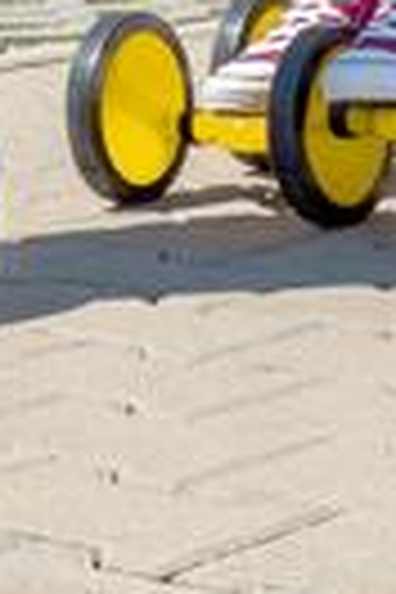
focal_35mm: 205
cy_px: -842
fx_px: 3382
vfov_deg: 9.0
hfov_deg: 6.6
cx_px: -248
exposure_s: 1/500
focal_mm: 18
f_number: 7.1
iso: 200
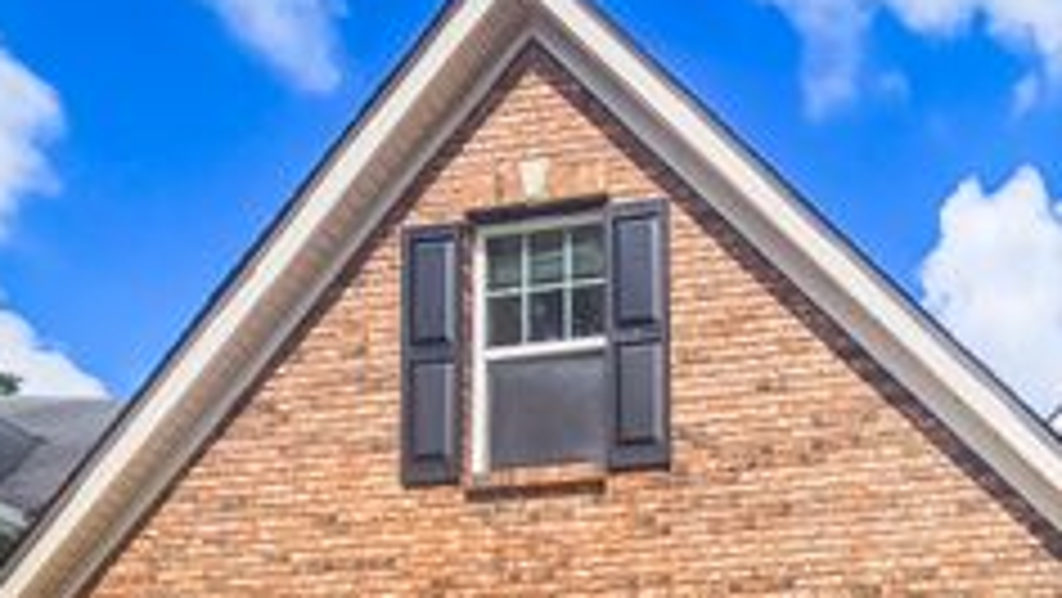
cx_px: 1040
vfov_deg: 31.3
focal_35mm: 30
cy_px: 753
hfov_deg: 52.4
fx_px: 845
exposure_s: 1/3000
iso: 50
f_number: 2.2
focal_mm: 2.2
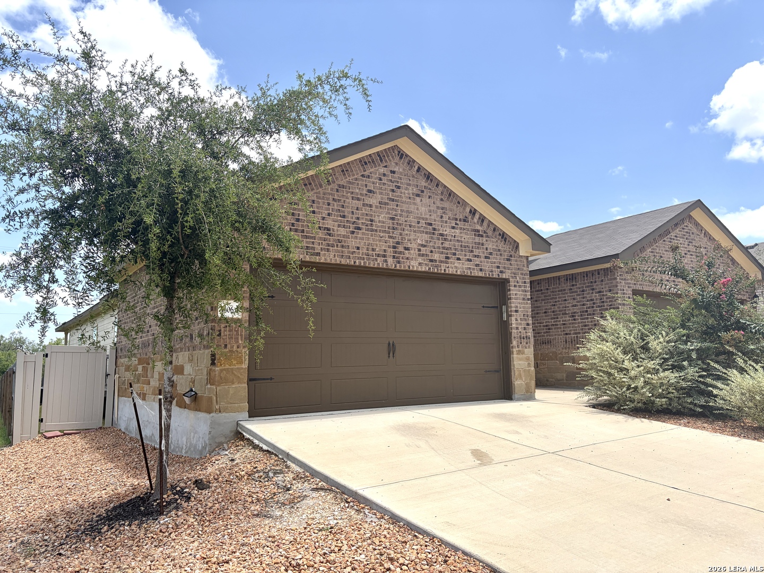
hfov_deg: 67.3
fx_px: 574
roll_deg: +1.7
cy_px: 286
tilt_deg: +8.3
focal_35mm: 26
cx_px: 382
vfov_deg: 53.1
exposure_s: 1/2747
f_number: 1.6
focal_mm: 5.96
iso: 50
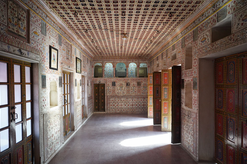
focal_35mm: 25
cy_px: 85
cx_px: 124
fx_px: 172
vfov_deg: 51.3
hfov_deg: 71.5
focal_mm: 24
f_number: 7.1
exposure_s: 1/80
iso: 3200
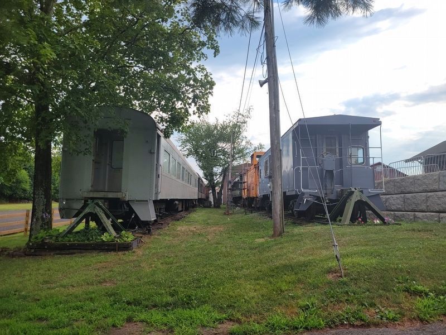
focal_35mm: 26
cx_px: 223
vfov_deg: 53.1
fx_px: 335
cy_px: 168
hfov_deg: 67.3
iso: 40
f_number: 1.8
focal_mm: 5.4
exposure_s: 1/887
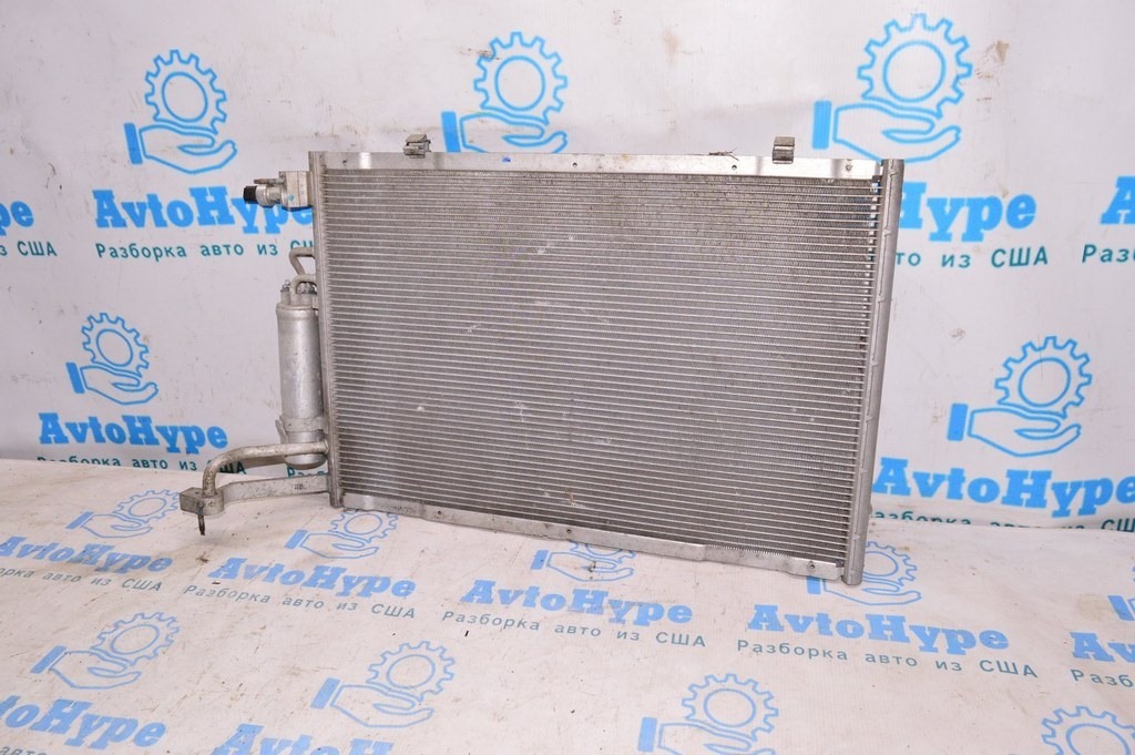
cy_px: 378
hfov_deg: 67.4
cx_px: 568
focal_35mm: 27
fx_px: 851
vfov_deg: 47.9
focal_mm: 18
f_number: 8
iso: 1600
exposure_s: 1/125
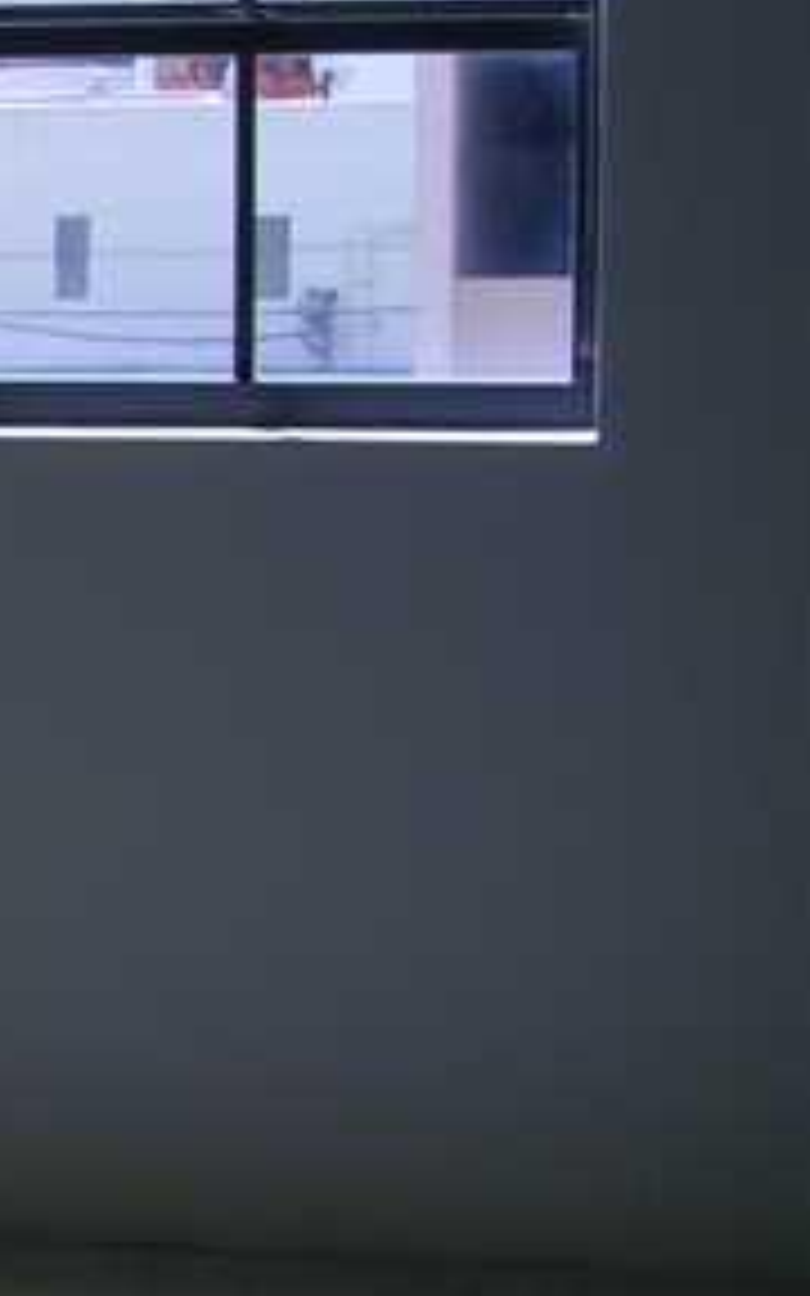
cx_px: -958
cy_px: 756
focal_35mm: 112
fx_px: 3956
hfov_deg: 10.5
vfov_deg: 18.6
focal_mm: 5.8
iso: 50
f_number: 2.8
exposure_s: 1/371
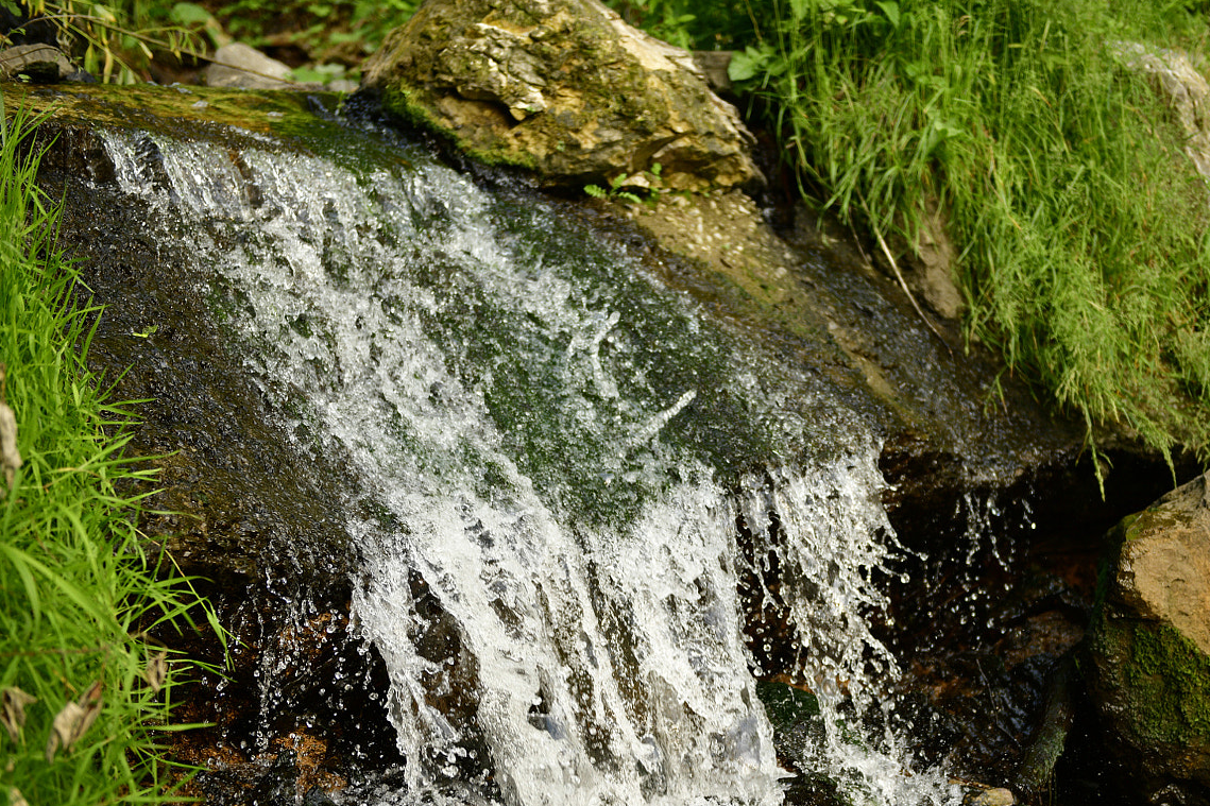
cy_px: 563
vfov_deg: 22.8
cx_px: 716
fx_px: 1983
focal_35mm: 59
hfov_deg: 33.8
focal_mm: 42
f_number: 2.8
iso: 320
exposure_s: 1/800
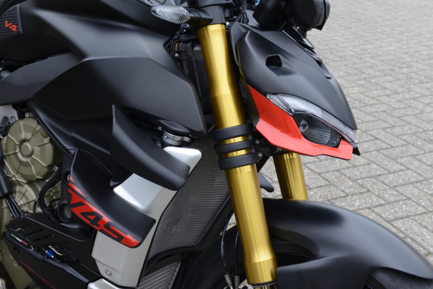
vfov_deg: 27.0
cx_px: 208
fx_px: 601
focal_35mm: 50
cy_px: 141
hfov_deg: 39.6
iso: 400
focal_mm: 48
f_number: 8
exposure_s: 1/125
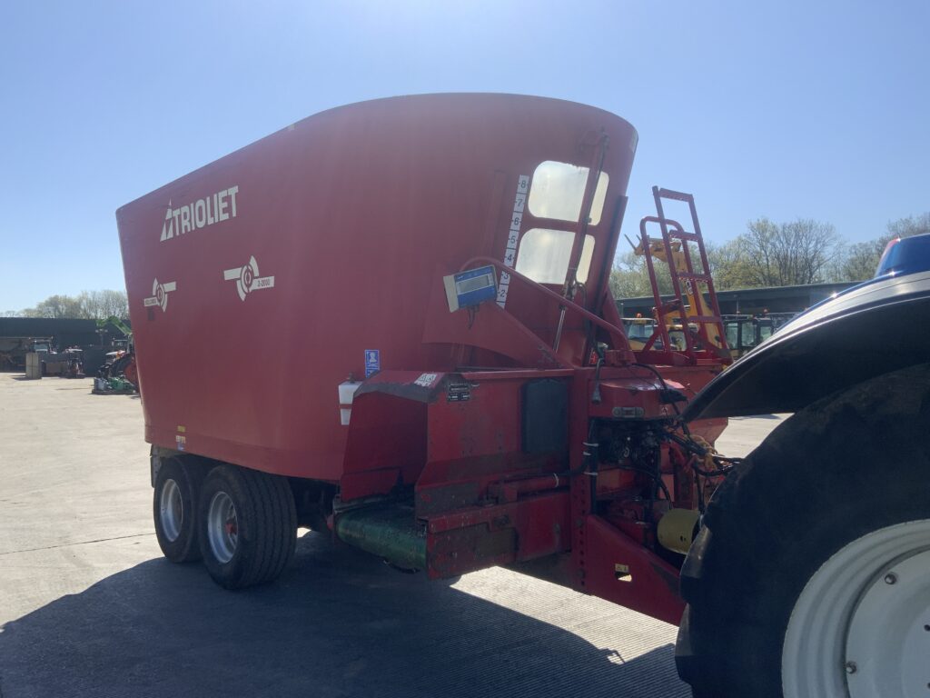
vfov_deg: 48.2
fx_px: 779
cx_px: 465
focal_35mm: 29
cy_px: 349
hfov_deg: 61.7
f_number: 1.8
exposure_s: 1/1984
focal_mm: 3
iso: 20
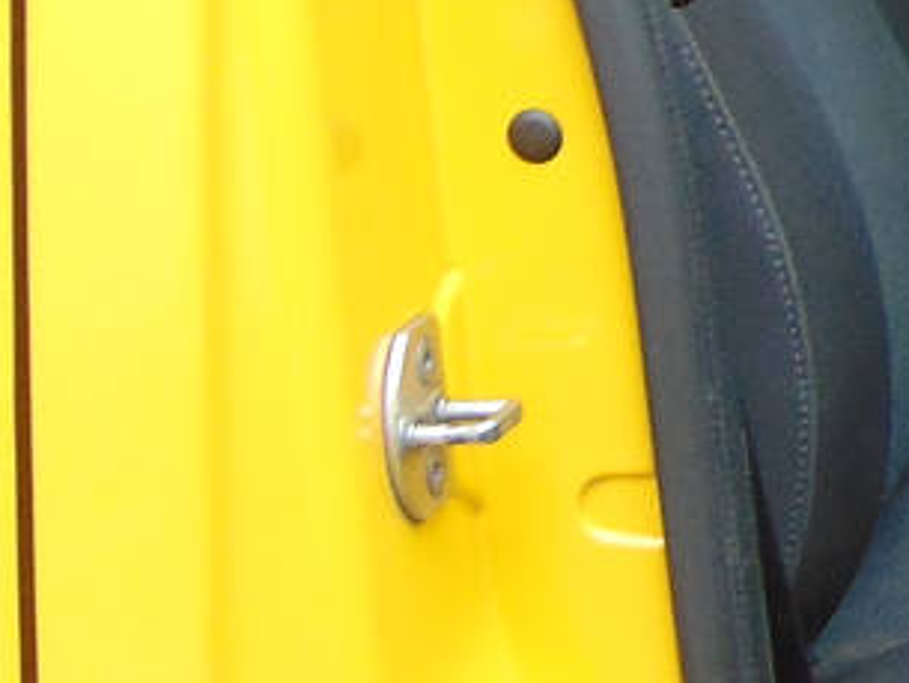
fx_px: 3441
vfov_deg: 11.2
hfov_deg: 13.1
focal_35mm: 131
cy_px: -54
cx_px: 1809
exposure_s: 1/200
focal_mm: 4.5
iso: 80
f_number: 3
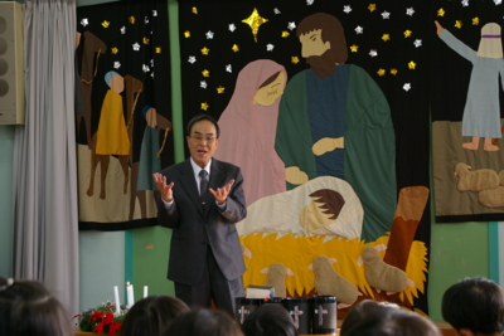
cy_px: 168
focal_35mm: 82
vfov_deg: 16.6
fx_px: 1155
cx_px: 252
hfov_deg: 24.6
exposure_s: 1/30
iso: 400
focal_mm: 55
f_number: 5.6
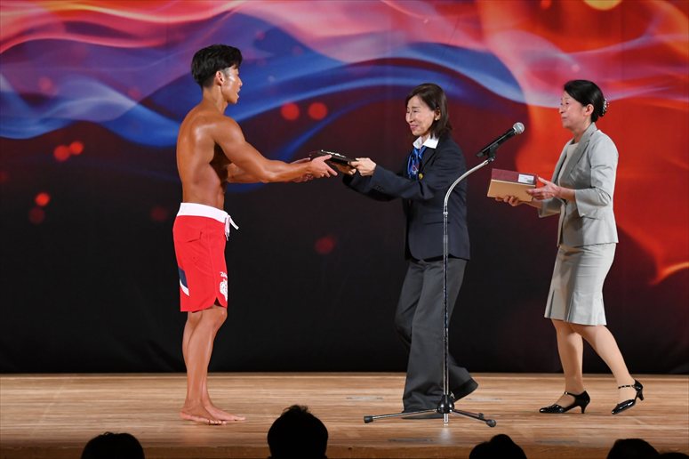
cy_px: 230
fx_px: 4304
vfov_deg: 6.1
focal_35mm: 225
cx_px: 344
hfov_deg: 9.2
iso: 3200
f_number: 5.6
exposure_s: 1/400
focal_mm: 150
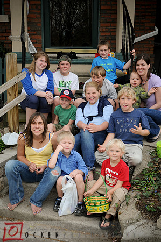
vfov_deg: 38.9
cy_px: 121
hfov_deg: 26.4
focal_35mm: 51
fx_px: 343
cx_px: 80
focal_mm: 34
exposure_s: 1/100
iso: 200
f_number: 6.3
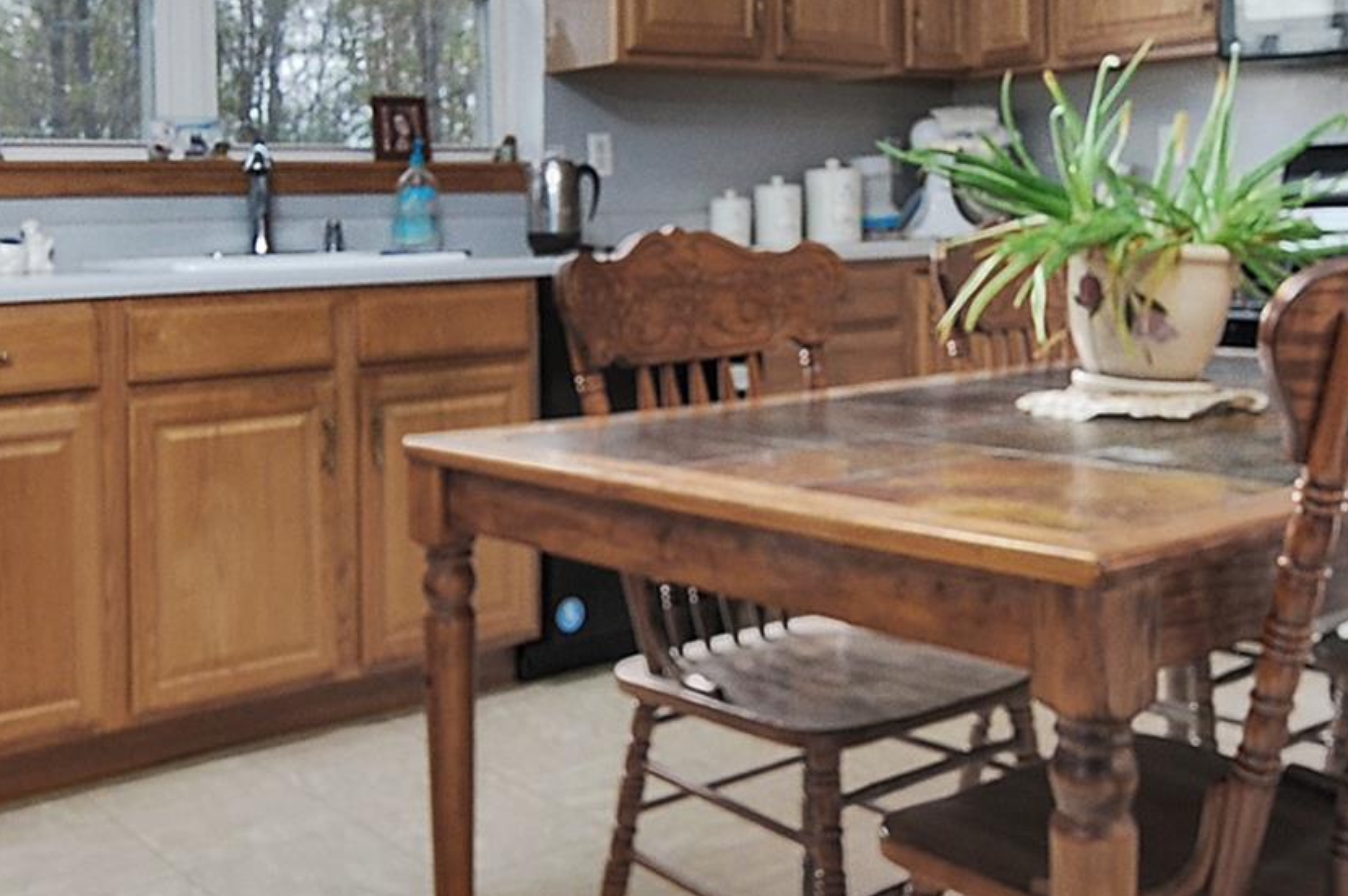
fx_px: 1384
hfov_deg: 51.4
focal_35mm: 37
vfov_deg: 35.4
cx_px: 513
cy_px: 267
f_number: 14
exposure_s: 1/30
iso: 400
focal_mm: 10
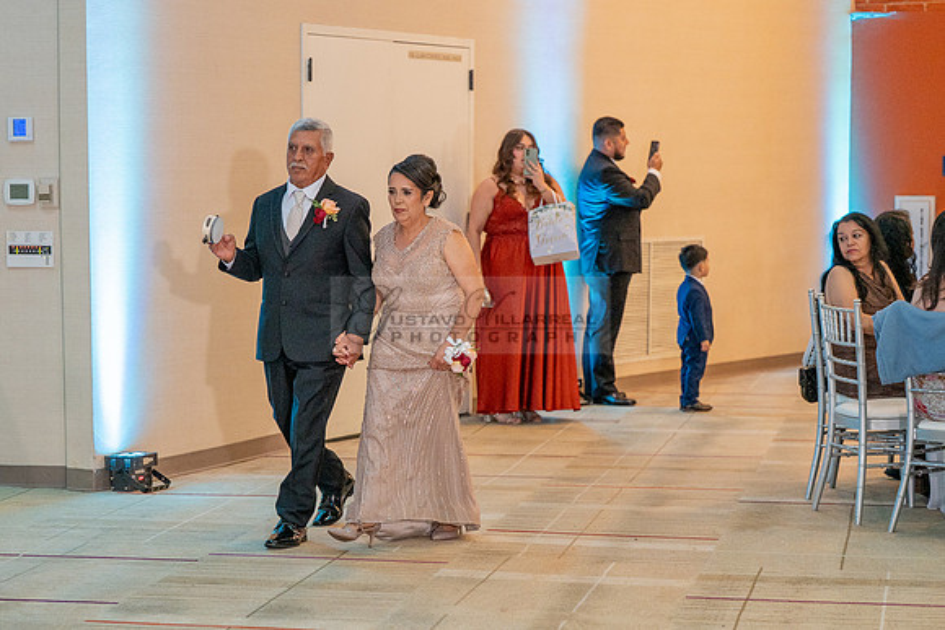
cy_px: 361
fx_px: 2415
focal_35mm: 92
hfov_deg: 22.1
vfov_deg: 14.9
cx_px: 331
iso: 1600
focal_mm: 70
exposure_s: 1/200
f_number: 3.2
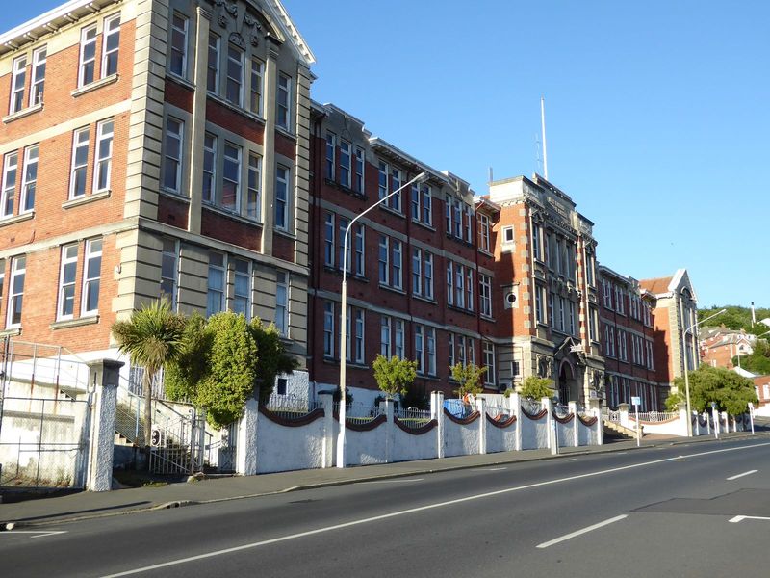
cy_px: 289
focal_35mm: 39
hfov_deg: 47.9
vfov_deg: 36.8
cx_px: 385
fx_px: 868
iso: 80
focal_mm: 6.7
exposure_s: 1/400
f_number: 3.7
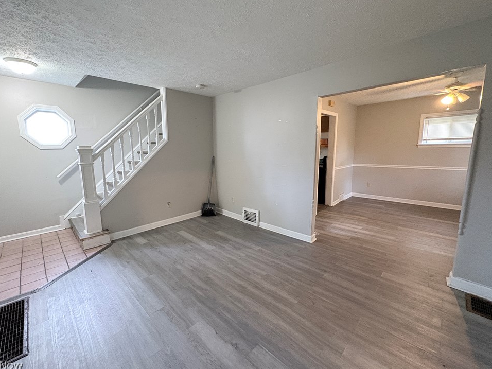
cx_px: 233
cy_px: 176
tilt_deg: -6.6
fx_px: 213
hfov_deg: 98.1
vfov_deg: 81.7
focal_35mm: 15
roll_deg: +1.9
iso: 500
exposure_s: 1/60
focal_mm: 2.22
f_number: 2.2
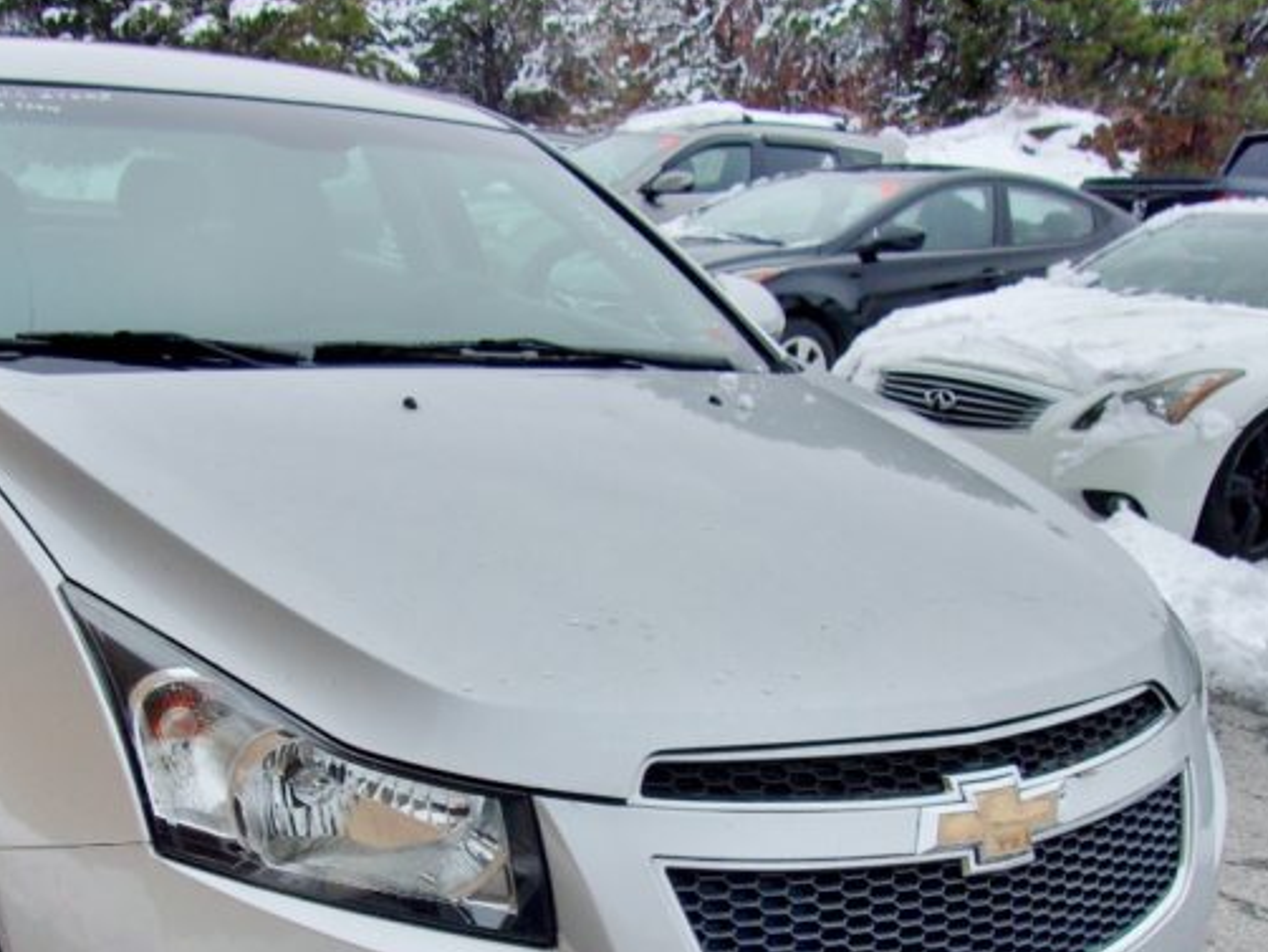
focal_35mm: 43
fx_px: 1576
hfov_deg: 43.6
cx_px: 518
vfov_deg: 32.9
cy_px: 722
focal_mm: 4.9
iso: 80
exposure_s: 1/56
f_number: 10.4
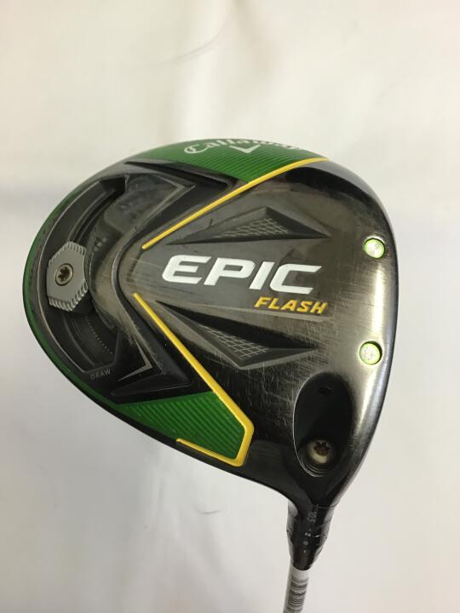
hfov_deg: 45.4
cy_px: 306
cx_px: 230
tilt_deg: -85.5
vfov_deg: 58.4
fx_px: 549
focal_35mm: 31
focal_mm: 3.3
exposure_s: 1/33
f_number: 2.4
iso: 100
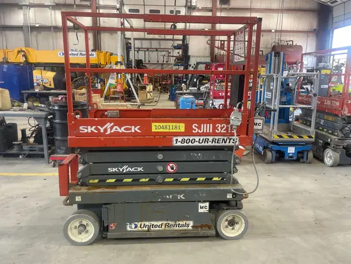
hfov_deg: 67.3
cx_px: 176
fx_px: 264
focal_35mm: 26
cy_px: 132
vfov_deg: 53.1
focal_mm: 4.2
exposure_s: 1/117
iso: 125
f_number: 1.6
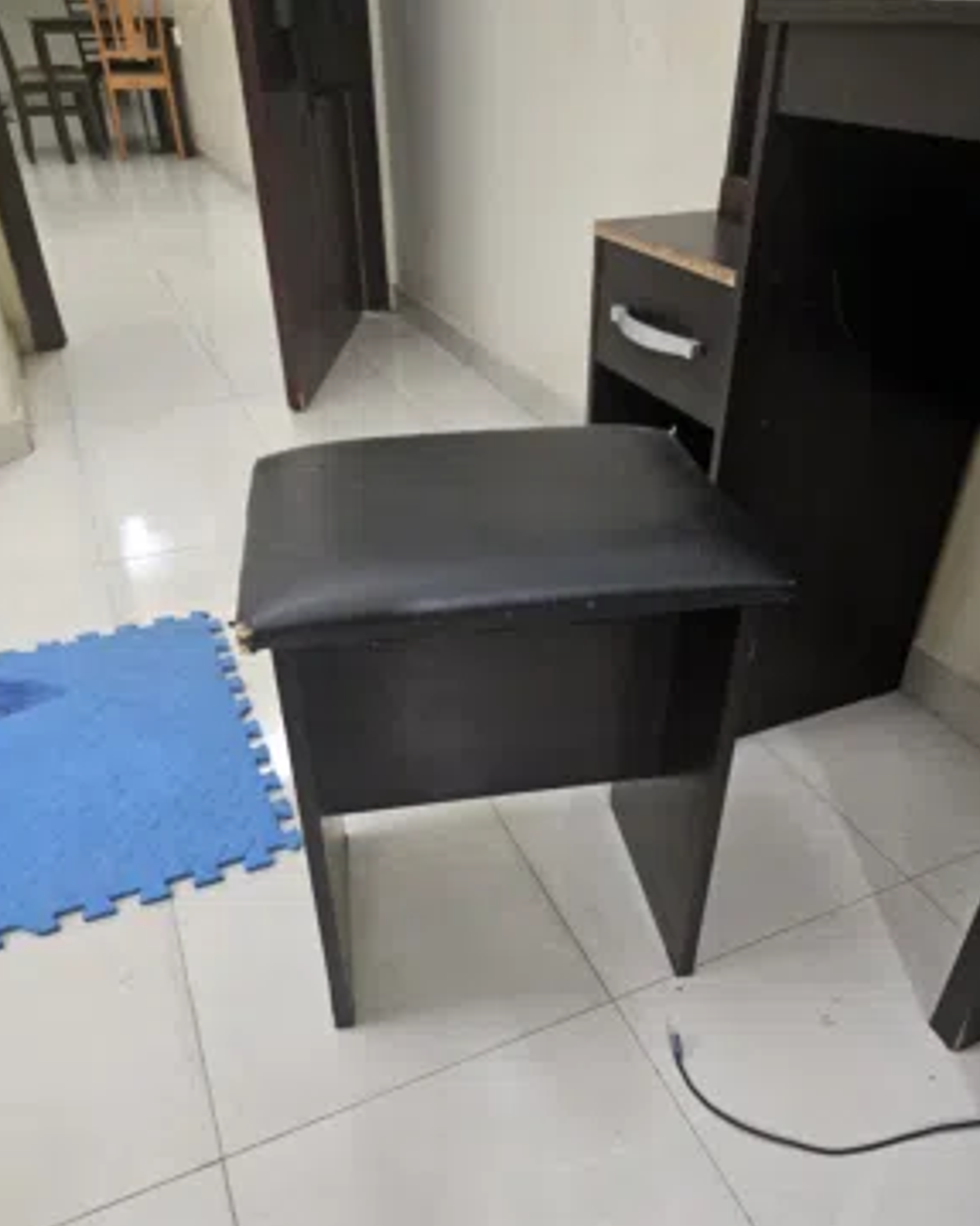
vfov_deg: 67.9
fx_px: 907
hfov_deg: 56.8
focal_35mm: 25
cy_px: 680
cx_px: 495
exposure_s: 1/50
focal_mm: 6.3
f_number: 1.7
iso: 800
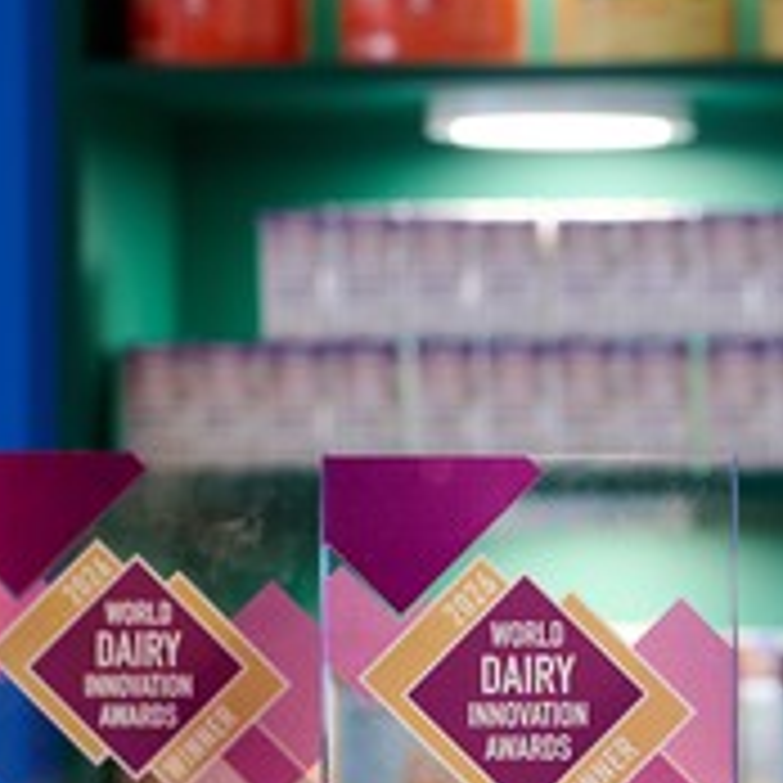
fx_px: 3992
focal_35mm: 156
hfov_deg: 10.9
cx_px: 1098
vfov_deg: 11.2
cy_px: 428
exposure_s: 1/100
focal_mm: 50
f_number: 4.5
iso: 640
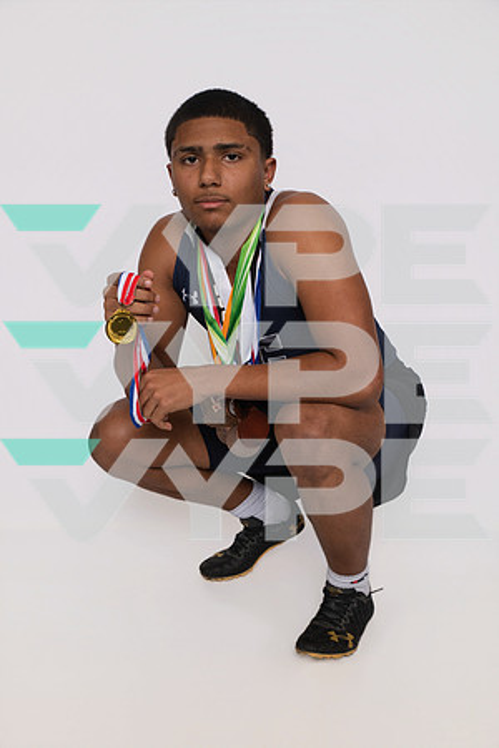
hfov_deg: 31.9
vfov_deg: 46.4
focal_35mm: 42
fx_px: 873
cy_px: 374
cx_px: 250
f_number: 8
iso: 640
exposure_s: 1/320
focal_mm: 42
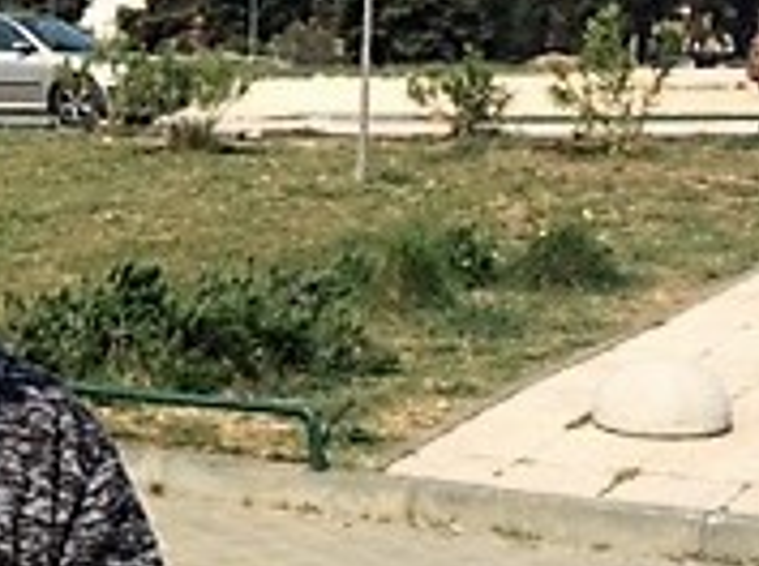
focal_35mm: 76
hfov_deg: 22.9
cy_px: 572
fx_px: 1663
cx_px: -229
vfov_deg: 18.8
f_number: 2.2
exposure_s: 1/2564
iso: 32
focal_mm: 4.15
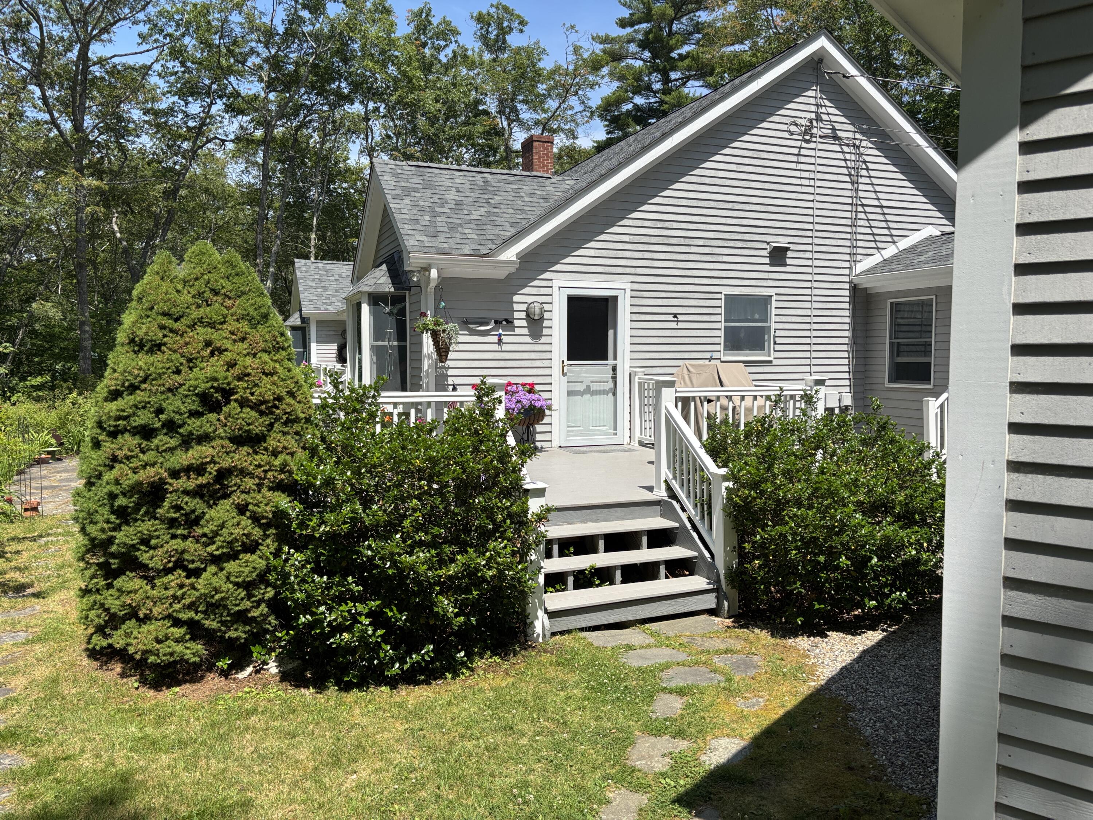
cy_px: 410
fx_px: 821
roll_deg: +0.0
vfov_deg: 53.1
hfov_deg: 67.3
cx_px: 546
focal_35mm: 26
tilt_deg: -3.7
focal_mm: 5.96
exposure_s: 1/2710
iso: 50
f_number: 1.6
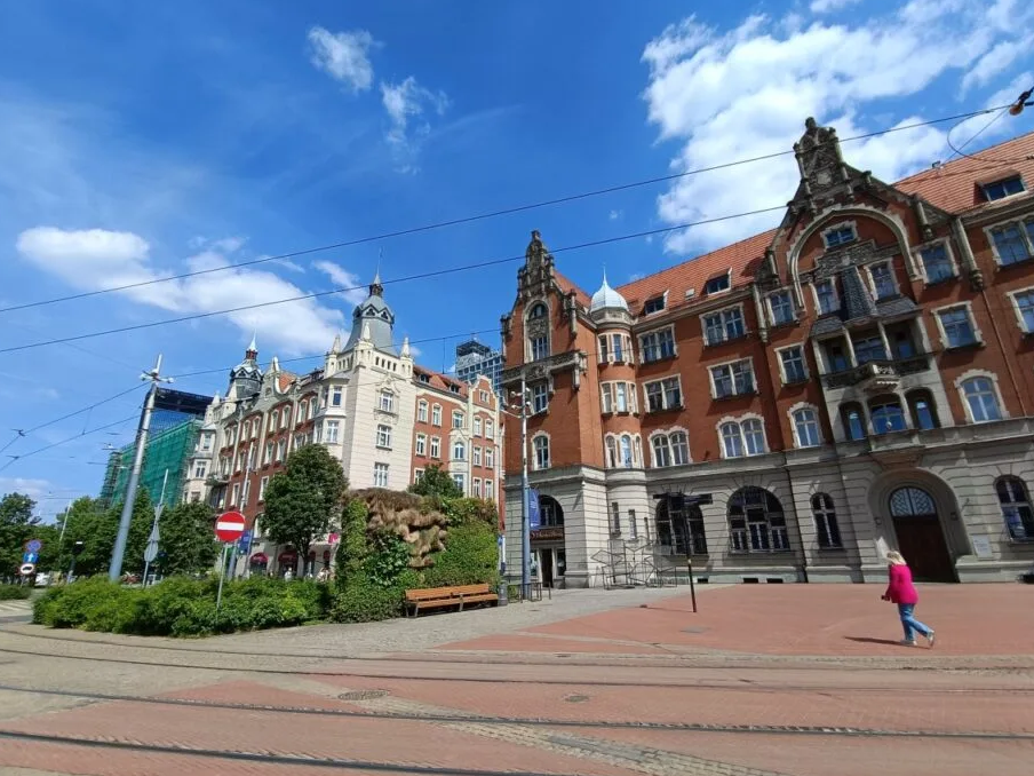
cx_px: 543
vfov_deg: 74.7
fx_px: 508
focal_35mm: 17
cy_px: 393
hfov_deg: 91.0
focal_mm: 2.78
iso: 64
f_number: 2.2
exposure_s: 1/1377
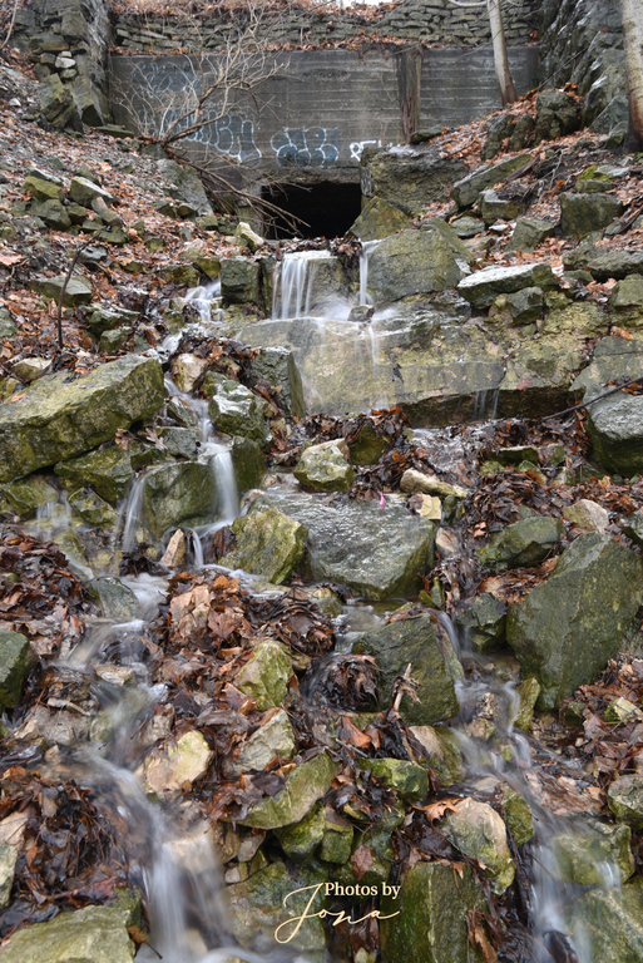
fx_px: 776
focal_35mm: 29
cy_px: 482
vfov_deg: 63.6
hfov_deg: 45.0
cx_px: 322
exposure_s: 1/4
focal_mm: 29
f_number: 9
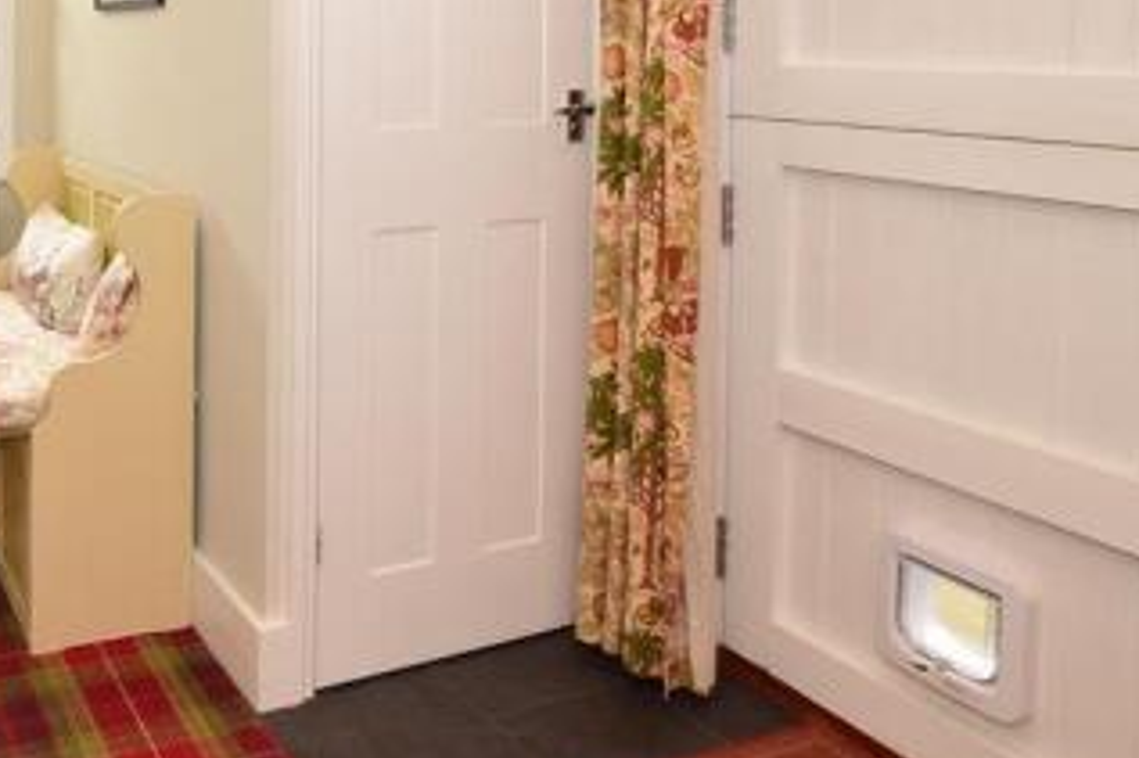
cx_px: 93
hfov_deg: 52.3
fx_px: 980
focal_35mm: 31
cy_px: 27
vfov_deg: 38.3
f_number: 8
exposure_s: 1/15
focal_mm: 10
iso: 400
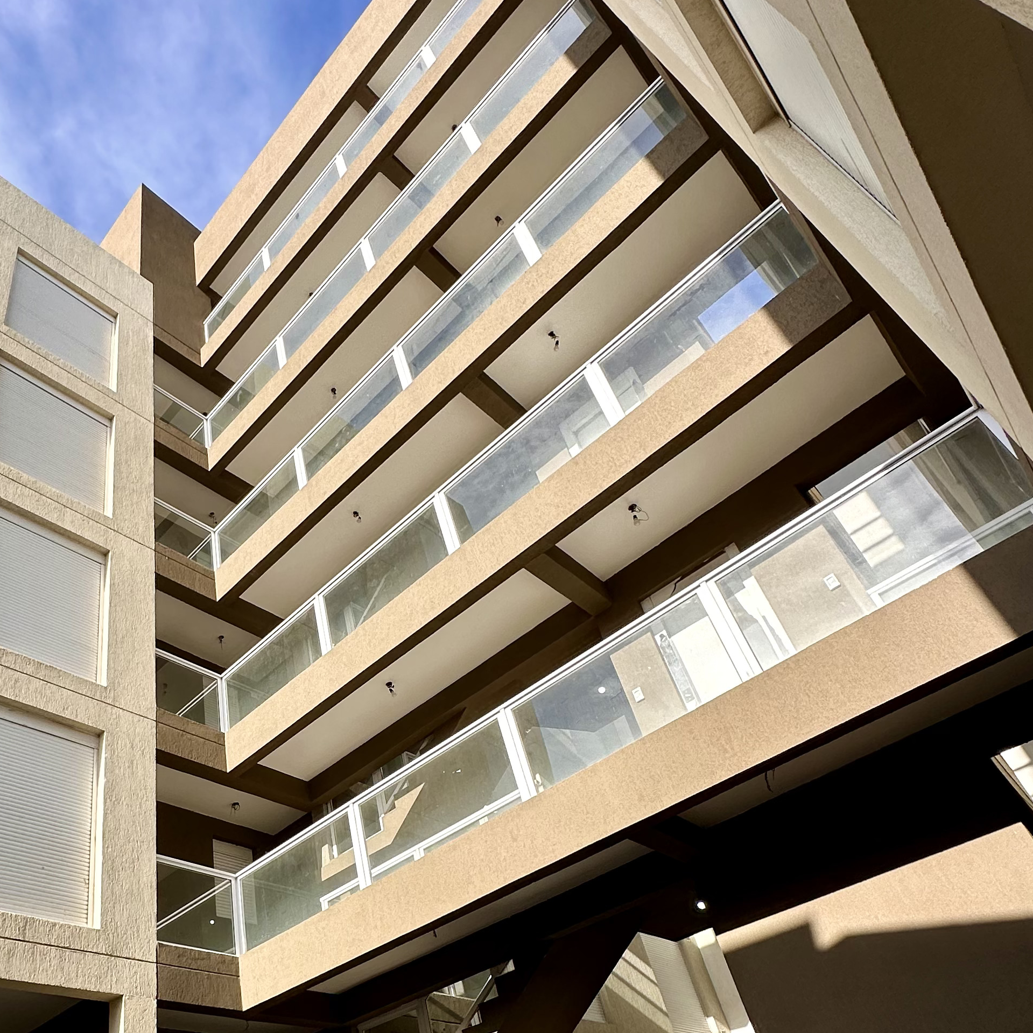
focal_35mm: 26
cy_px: 700
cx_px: 317
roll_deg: +6.6
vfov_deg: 59.3
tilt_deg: +35.7
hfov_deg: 59.0
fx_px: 878
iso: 50
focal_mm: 2.22
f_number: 2.2
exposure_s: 1/1072
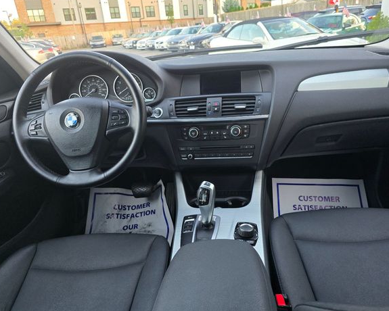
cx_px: 206
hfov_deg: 68.0
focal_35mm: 25
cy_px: 153
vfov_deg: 56.8
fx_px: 288
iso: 500
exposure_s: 1/120
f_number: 1.7
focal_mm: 6.3
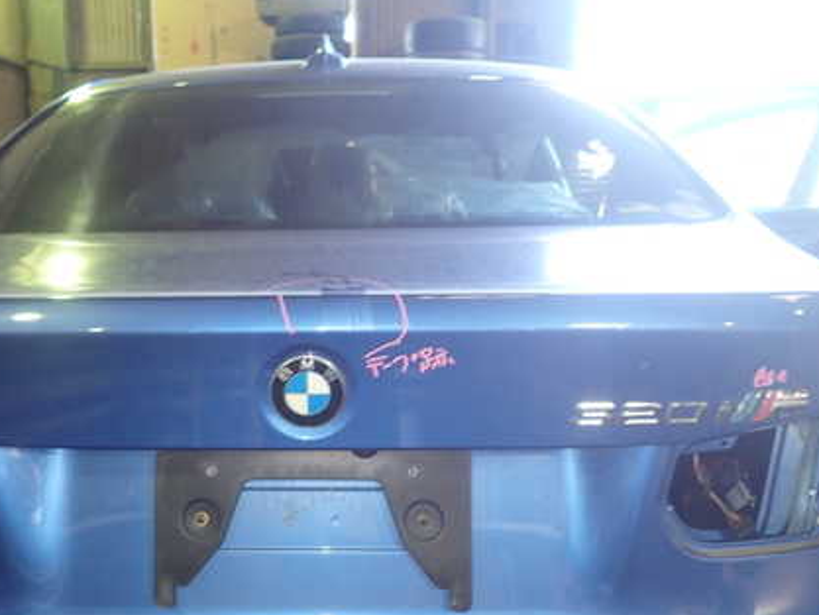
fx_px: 852
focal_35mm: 36
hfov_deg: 50.8
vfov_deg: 39.6
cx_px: 306
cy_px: 340
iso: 200
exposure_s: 1/30
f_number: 2
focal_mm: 4.5
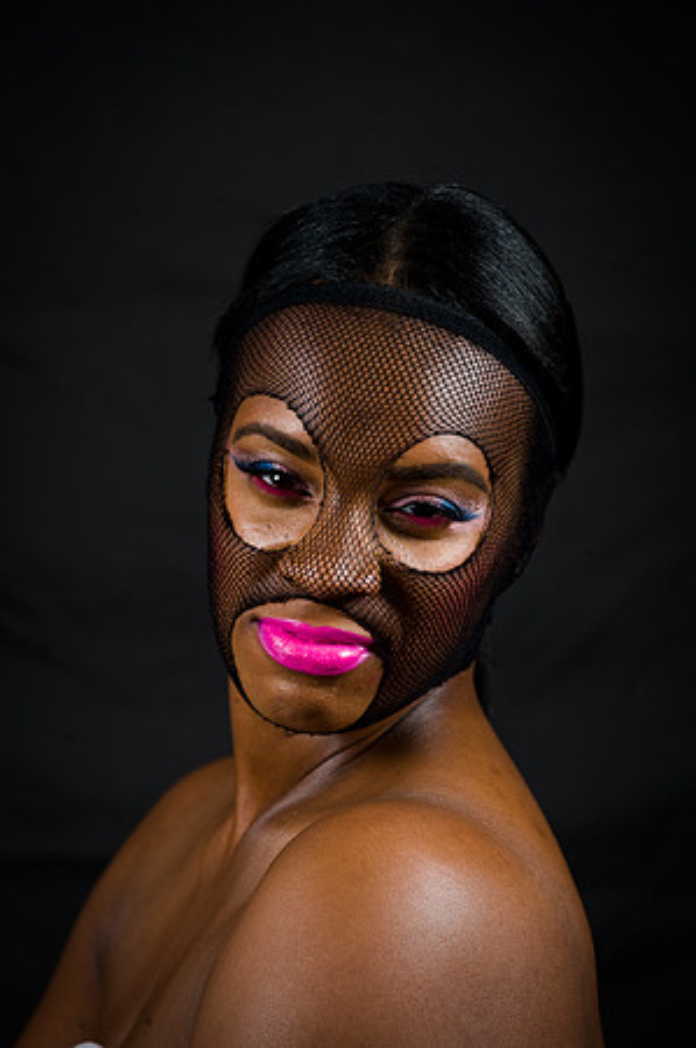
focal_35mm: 200
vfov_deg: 10.3
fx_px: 5813
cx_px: 348
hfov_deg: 6.9
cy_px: 524
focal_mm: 200
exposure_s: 1/125
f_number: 5.6
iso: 200
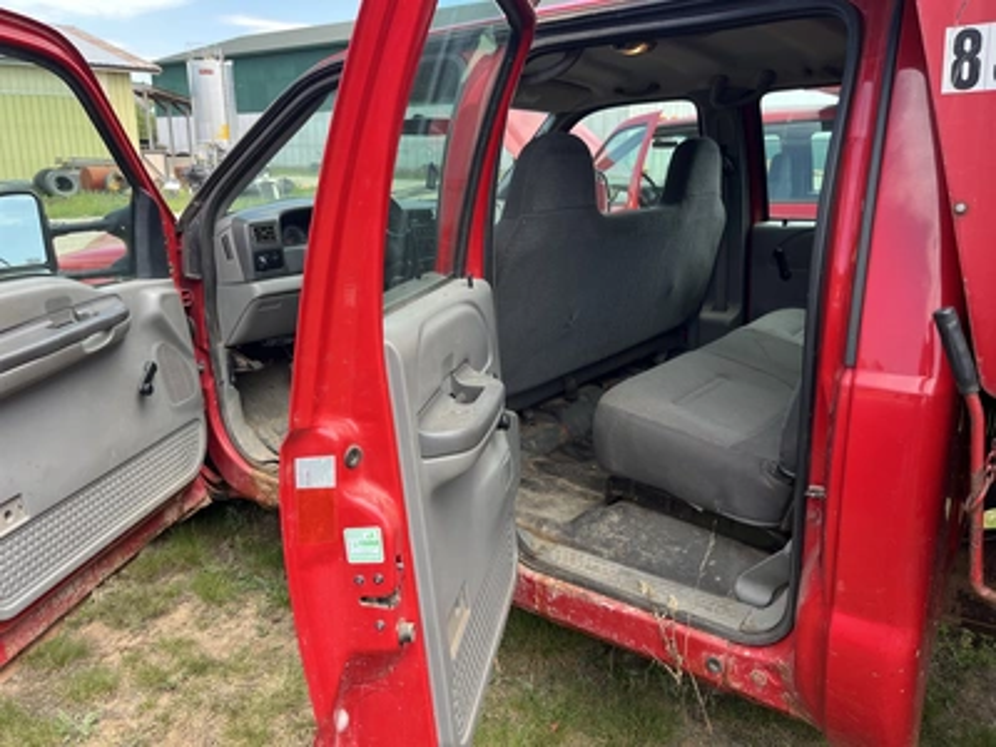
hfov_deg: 67.3
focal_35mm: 26
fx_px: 748
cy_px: 374
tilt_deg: -15.8
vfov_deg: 53.1
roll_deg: -0.3
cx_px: 498
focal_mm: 5.1
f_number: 1.6
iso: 50
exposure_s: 1/415
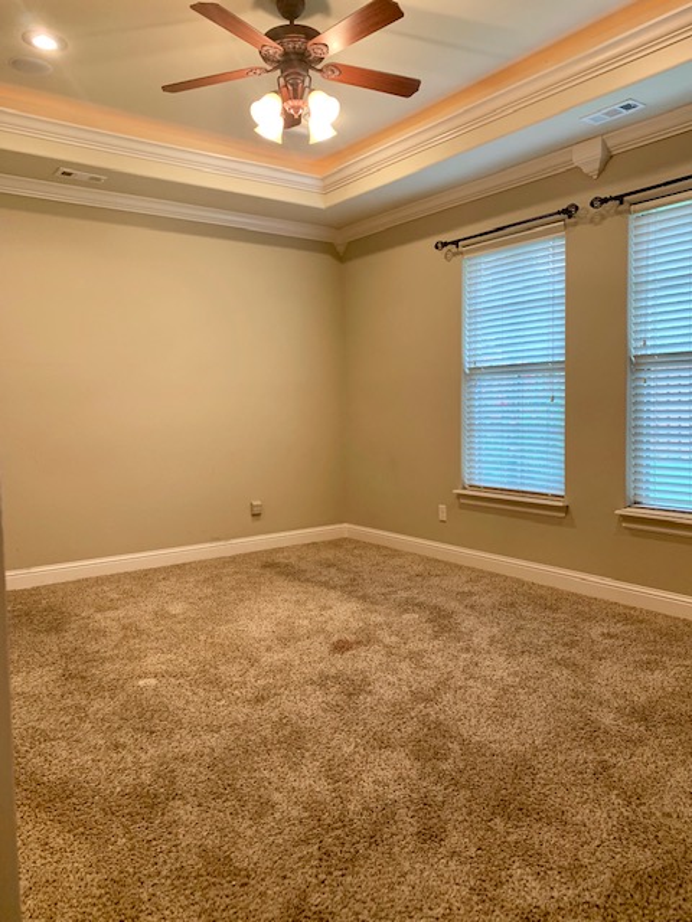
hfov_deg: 53.1
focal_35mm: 26
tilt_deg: -2.2
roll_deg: +0.8
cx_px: 346
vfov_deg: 67.3
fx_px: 693
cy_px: 461
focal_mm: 4.25
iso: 200
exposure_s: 1/60
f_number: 1.8
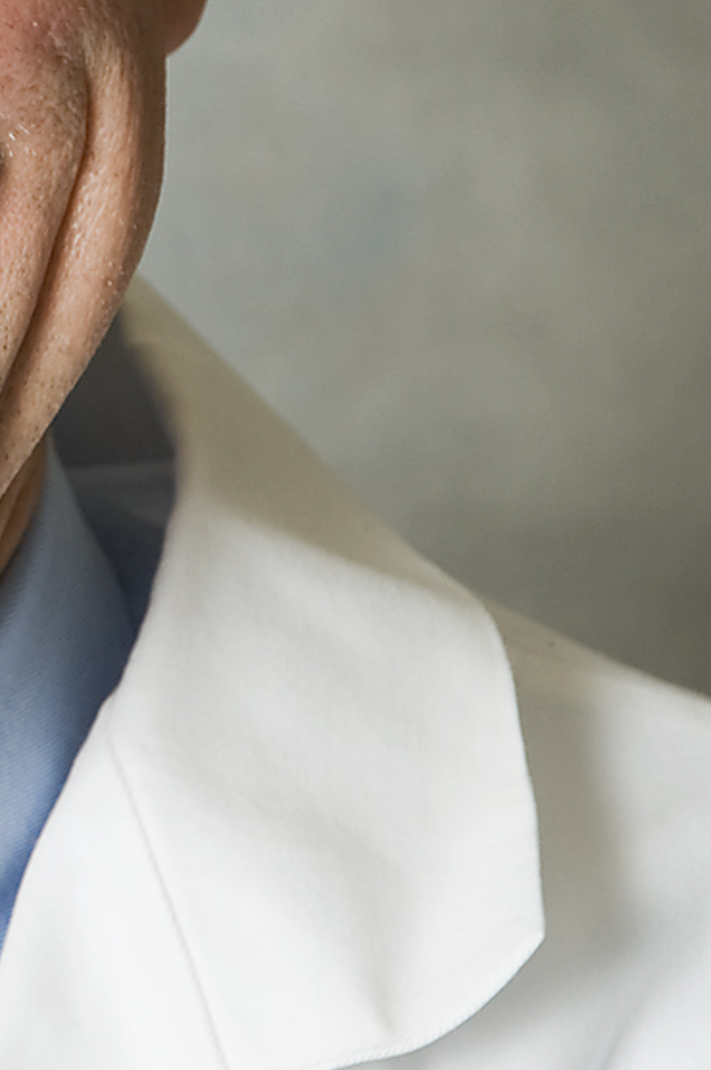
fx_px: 9503
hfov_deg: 4.3
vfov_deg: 6.4
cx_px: -448
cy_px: 134
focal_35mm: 320
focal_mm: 58
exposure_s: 1/125
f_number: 6.3
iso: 200
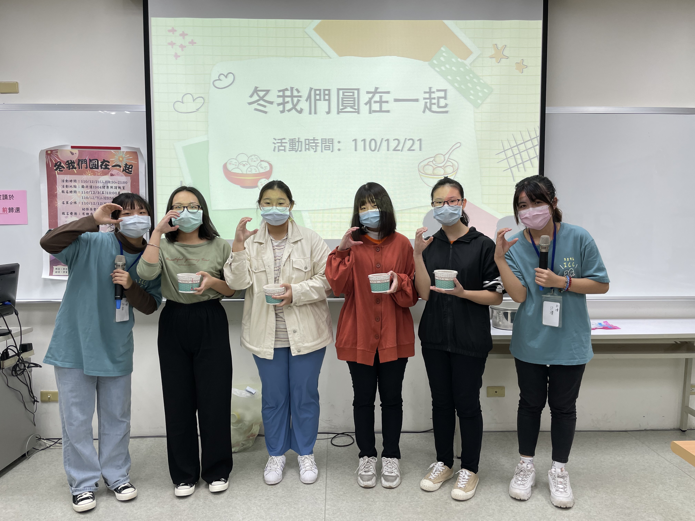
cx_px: 348
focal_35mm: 26
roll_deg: -0.7
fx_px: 522
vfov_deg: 53.1
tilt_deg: -4.0
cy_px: 260
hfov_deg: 67.3
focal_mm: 4.2
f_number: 1.6
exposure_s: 1/120
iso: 40
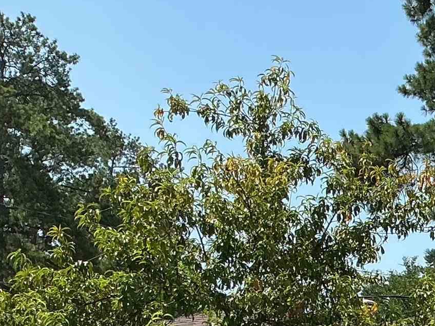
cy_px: 522
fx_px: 1319
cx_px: 628
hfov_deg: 17.1
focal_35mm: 105
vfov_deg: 13.1
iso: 25
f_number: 1.8
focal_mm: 3
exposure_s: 1/2427
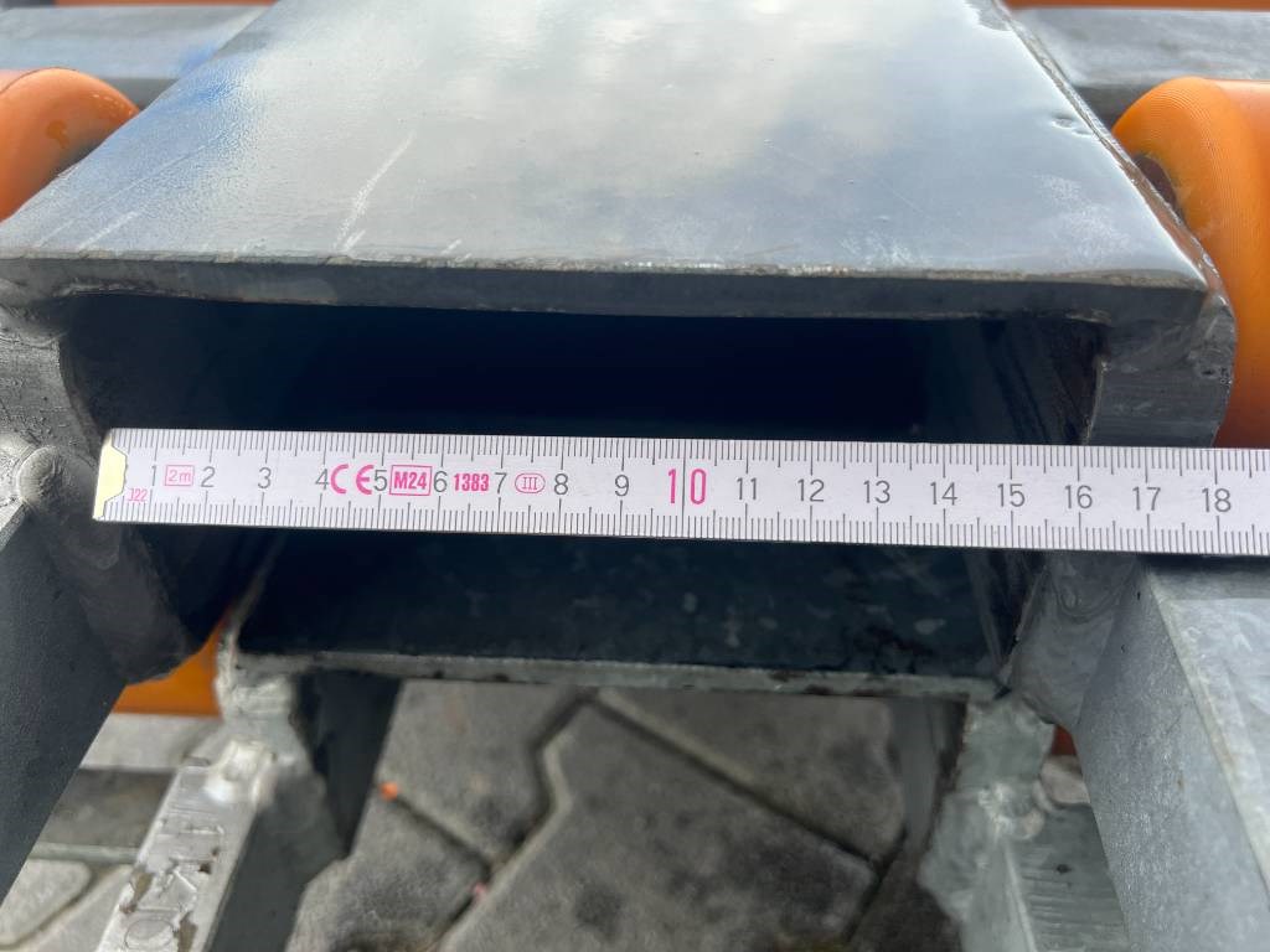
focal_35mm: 26
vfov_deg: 53.1
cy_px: 476
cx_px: 635
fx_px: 954
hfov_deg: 67.3
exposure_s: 1/646
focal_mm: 5.7
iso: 50
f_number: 1.5
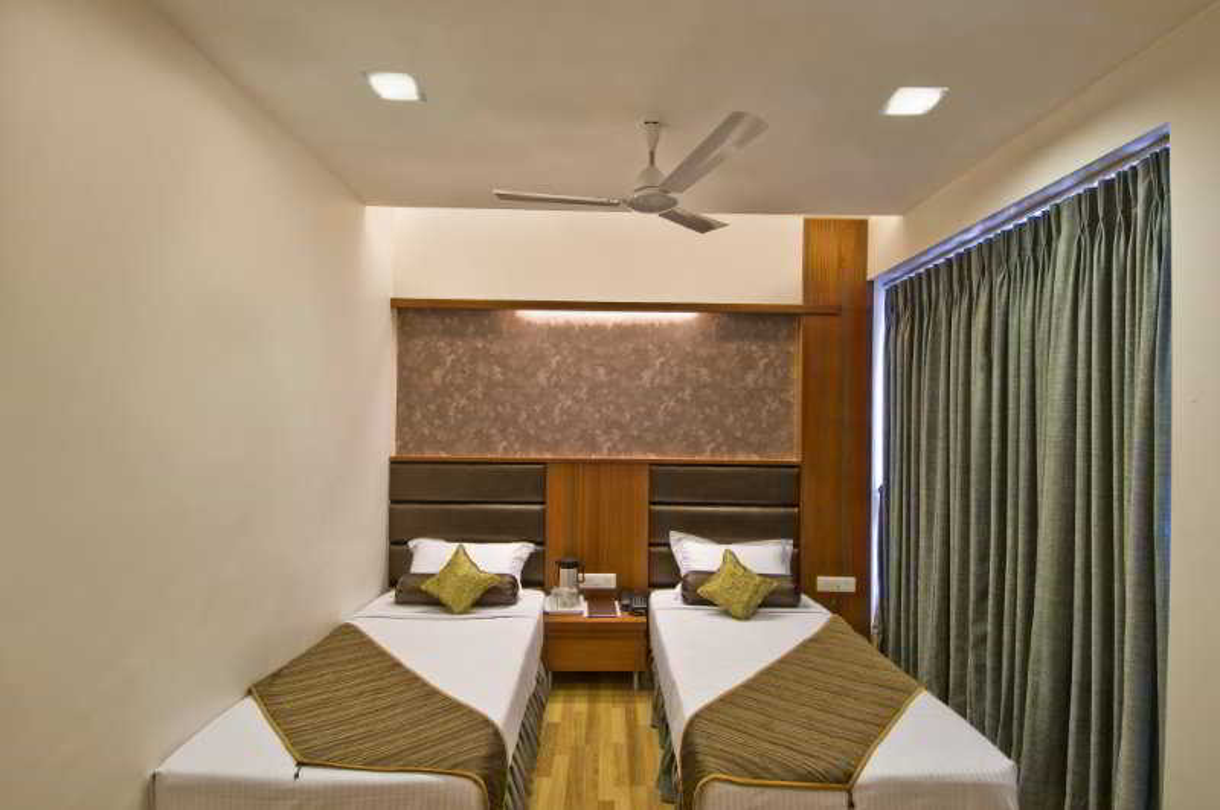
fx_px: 609
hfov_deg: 90.1
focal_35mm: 18
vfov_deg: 67.2
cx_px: 610
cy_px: 405
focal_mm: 12
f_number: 11
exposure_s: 2
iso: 100
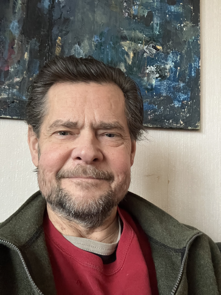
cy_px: 148
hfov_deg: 44.2
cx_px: 110
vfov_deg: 56.8
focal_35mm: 32
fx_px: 272
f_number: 2.2
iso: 500
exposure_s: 1/25
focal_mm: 2.87
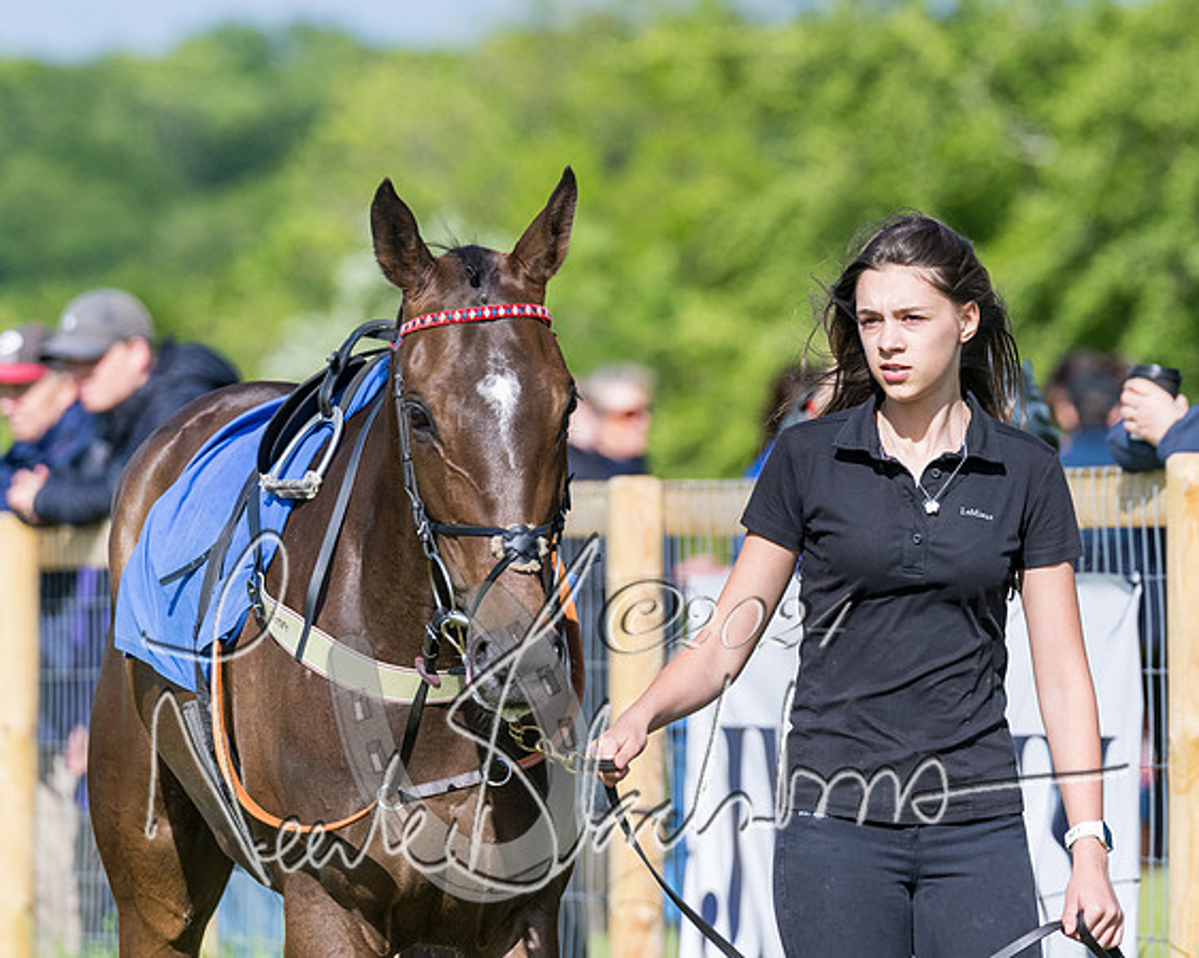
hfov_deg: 4.7
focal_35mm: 412
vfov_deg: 3.8
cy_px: 380
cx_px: 872
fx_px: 14606
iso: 400
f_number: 4
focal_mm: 200
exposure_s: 1/5000
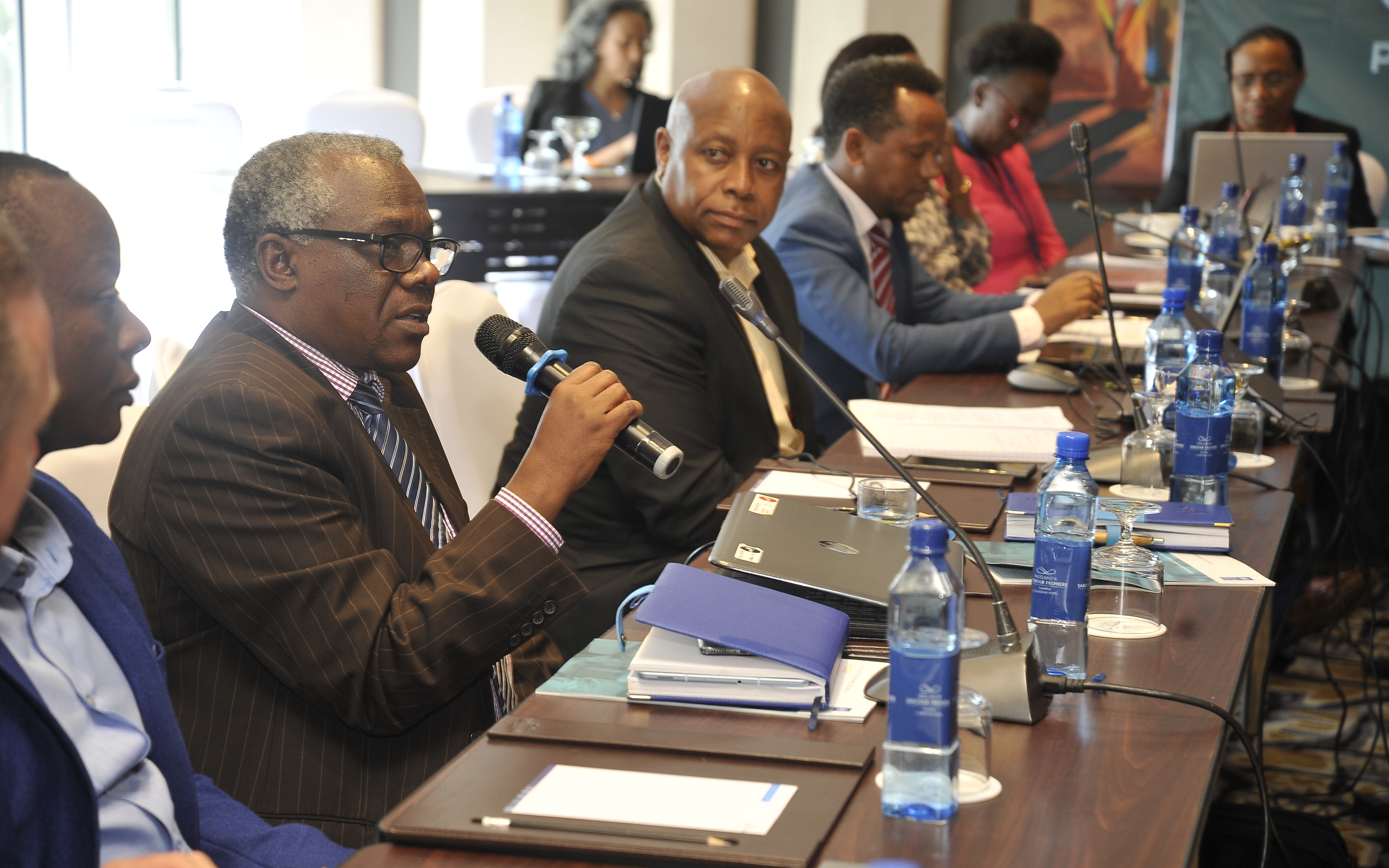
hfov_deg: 23.8
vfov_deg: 15.0
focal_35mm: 87
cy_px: 416
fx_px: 3293
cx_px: 694
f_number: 5
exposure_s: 1/50
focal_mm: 85
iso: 1000
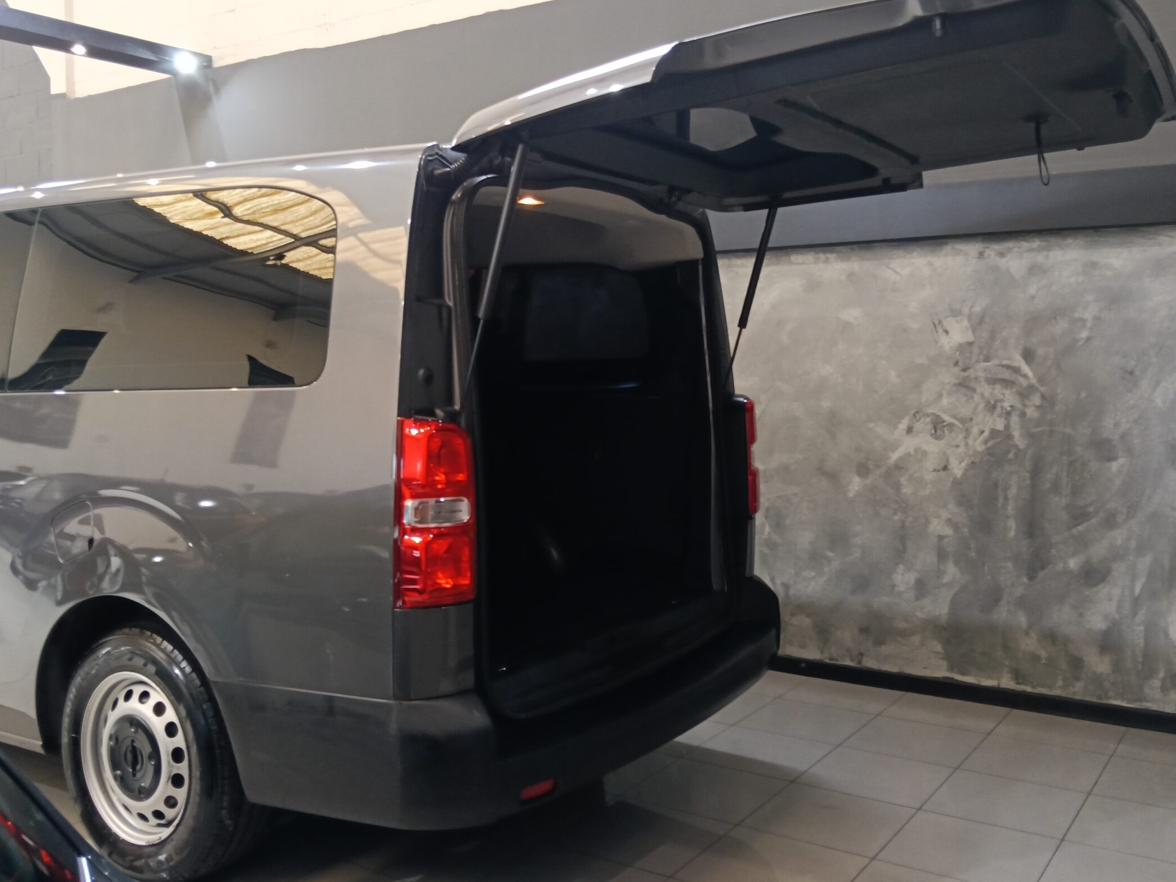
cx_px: 557
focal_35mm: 33
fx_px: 1121
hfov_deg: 55.3
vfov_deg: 42.9
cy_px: 404
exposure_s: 1/33.3
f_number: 16
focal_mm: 3.98
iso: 500
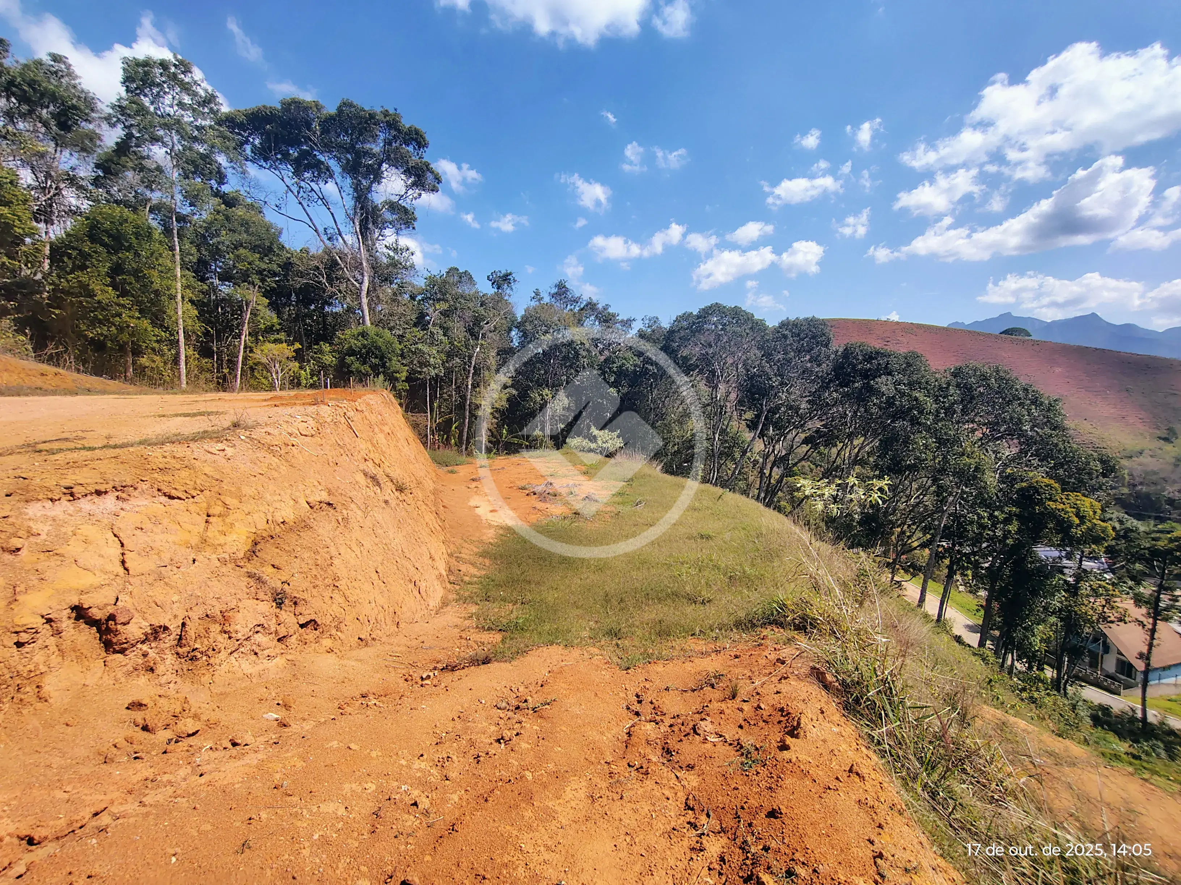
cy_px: 442
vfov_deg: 78.1
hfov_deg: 94.5
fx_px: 546
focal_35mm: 16
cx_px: 590
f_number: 2.2
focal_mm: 1.66
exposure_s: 1/1111
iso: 100
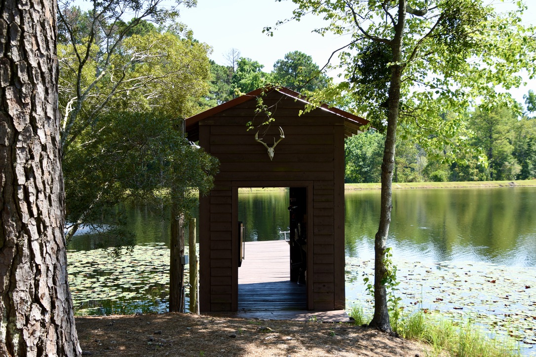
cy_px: 178
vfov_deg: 28.9
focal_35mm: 46
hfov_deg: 42.3
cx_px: 268
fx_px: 692
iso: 250
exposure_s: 1/200
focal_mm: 31
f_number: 6.3
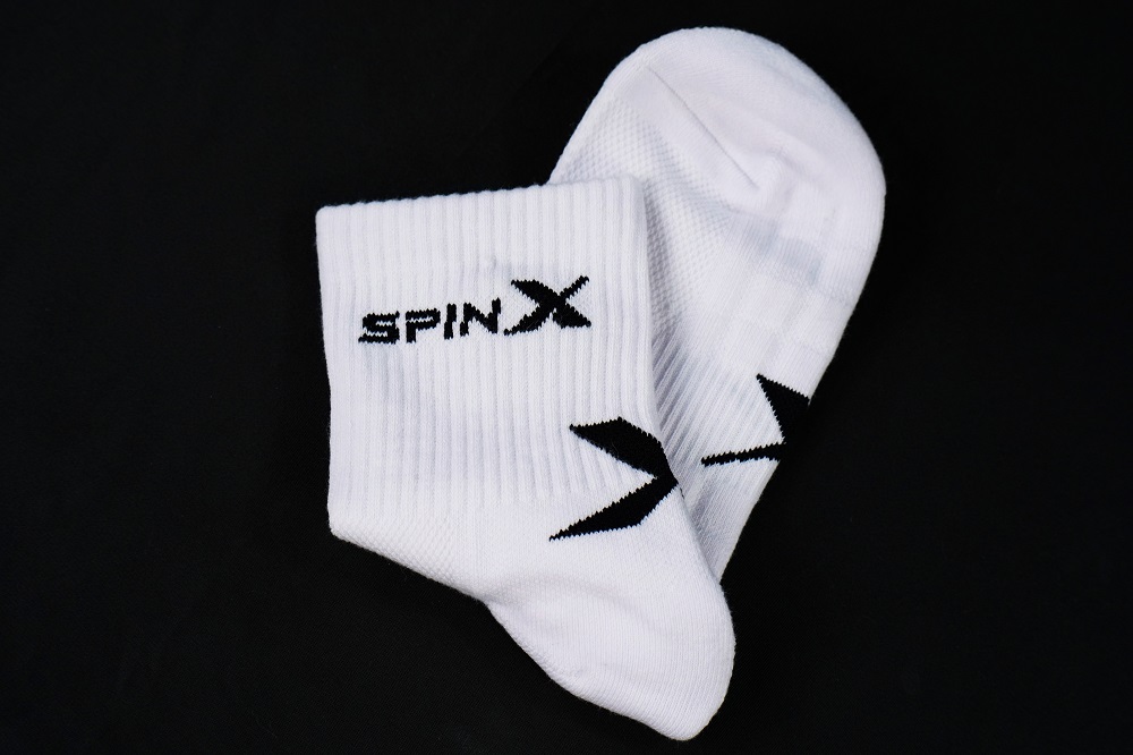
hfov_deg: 28.9
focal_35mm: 70
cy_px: 378
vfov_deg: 19.4
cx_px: 566
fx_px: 2202
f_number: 8
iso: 800
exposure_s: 1/125
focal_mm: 70
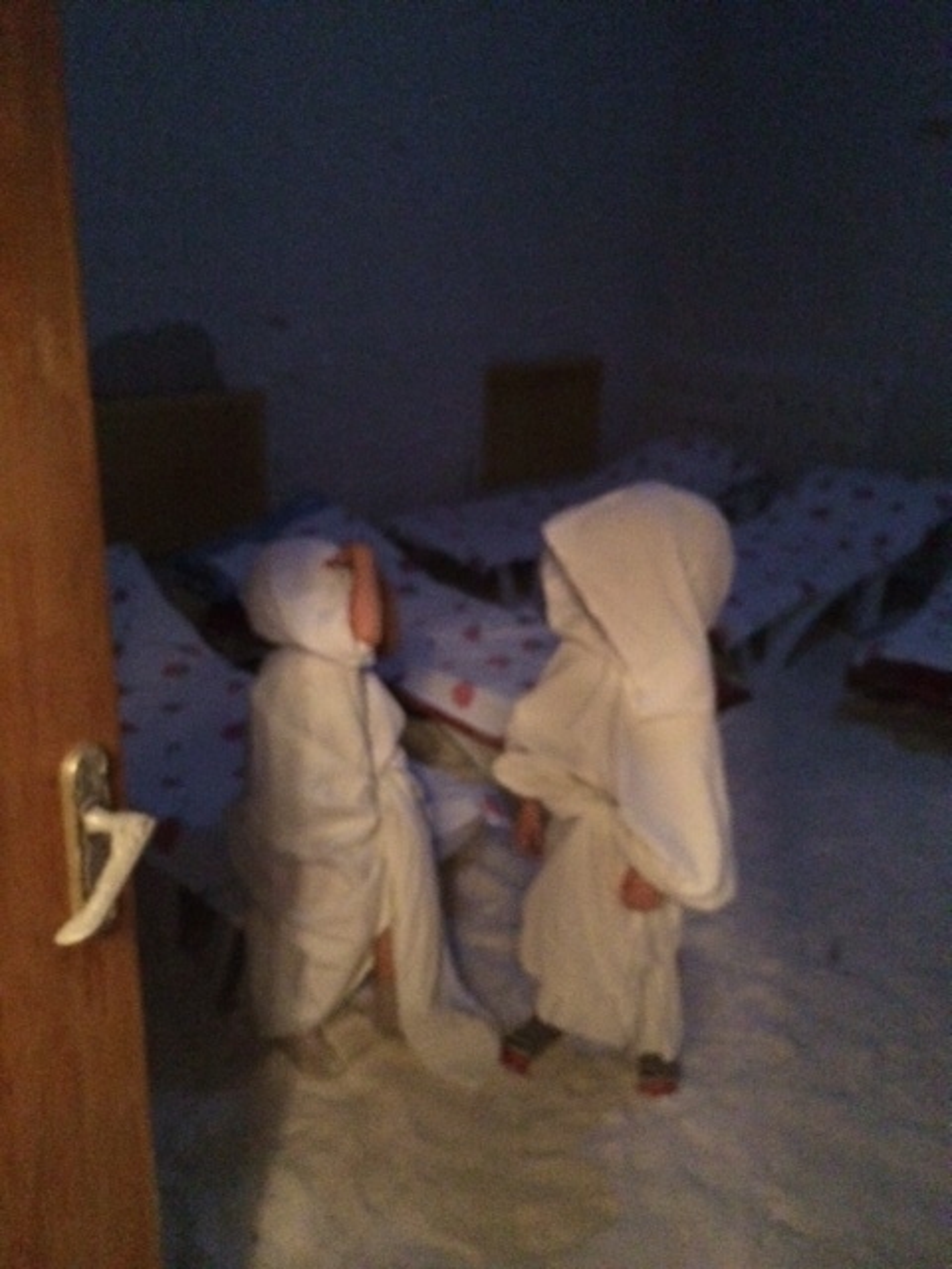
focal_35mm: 30
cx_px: 476
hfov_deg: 46.8
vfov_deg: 60.0
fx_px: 1100
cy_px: 634
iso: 1000
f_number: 2.2
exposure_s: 1/15
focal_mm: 4.12
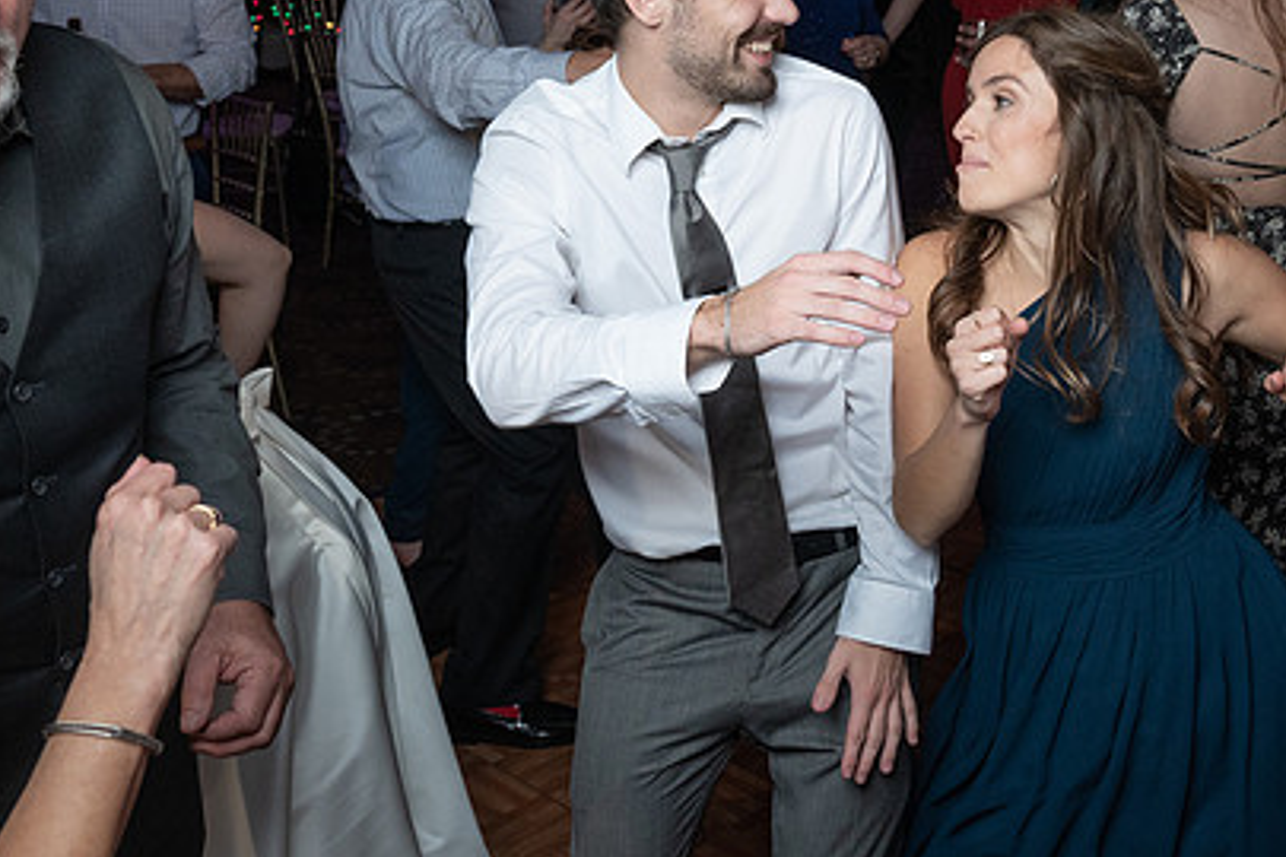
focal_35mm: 50
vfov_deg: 26.7
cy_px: 243
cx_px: 715
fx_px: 1786
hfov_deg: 39.5
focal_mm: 29
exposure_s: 1/200
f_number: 5.6
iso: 2000
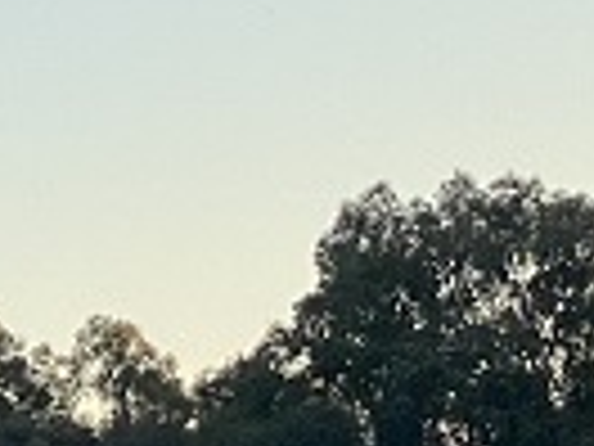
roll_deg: -0.3
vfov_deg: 4.0
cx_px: -308
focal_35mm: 365
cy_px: 806
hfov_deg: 5.4
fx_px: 6263
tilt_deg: +1.0
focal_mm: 6
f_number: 2
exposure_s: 1/533
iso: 20
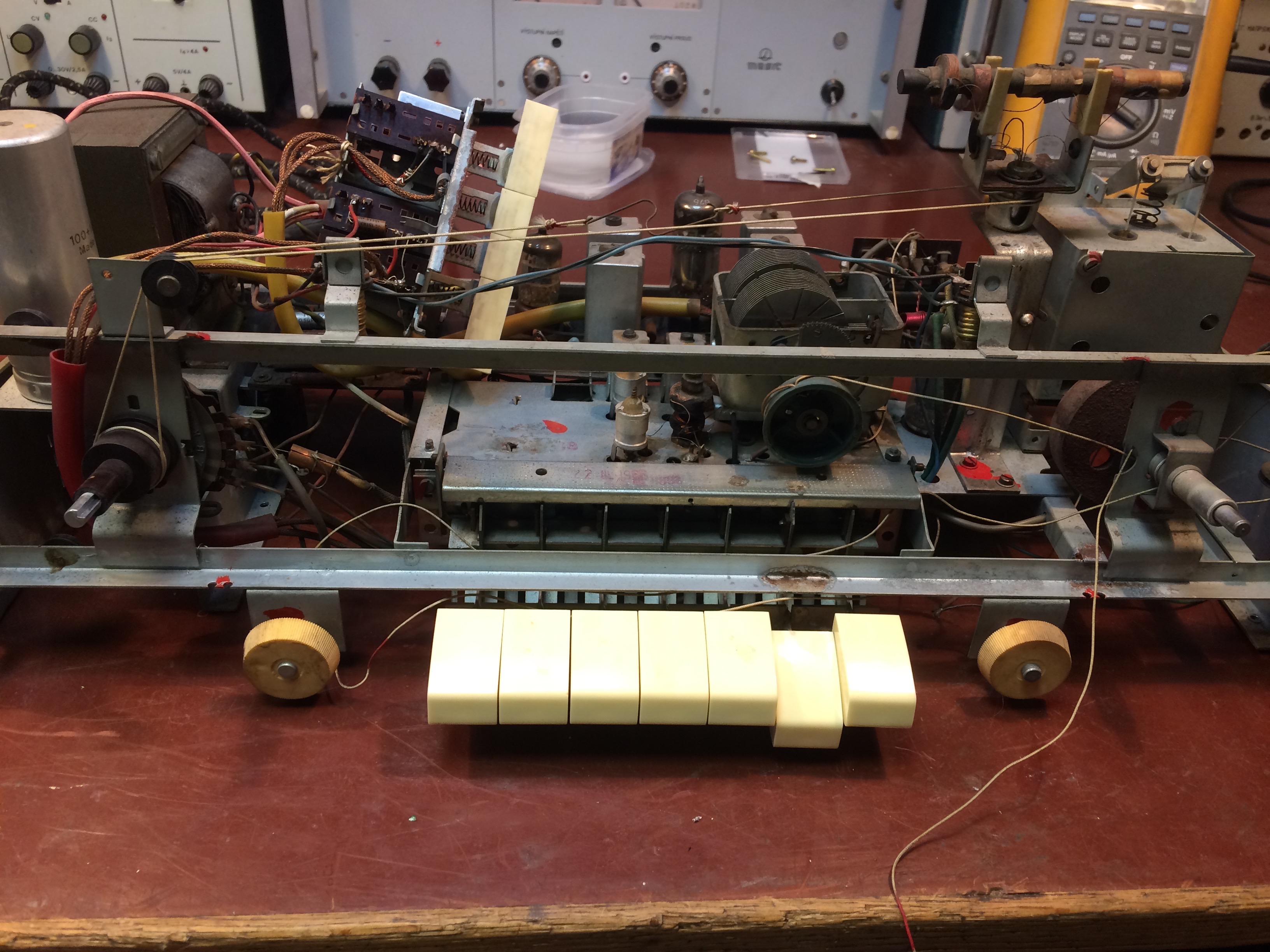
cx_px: 635
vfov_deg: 48.2
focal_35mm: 29
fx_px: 1064
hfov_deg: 61.7
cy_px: 476
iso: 50
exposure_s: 1/33
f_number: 2.2
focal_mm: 4.15
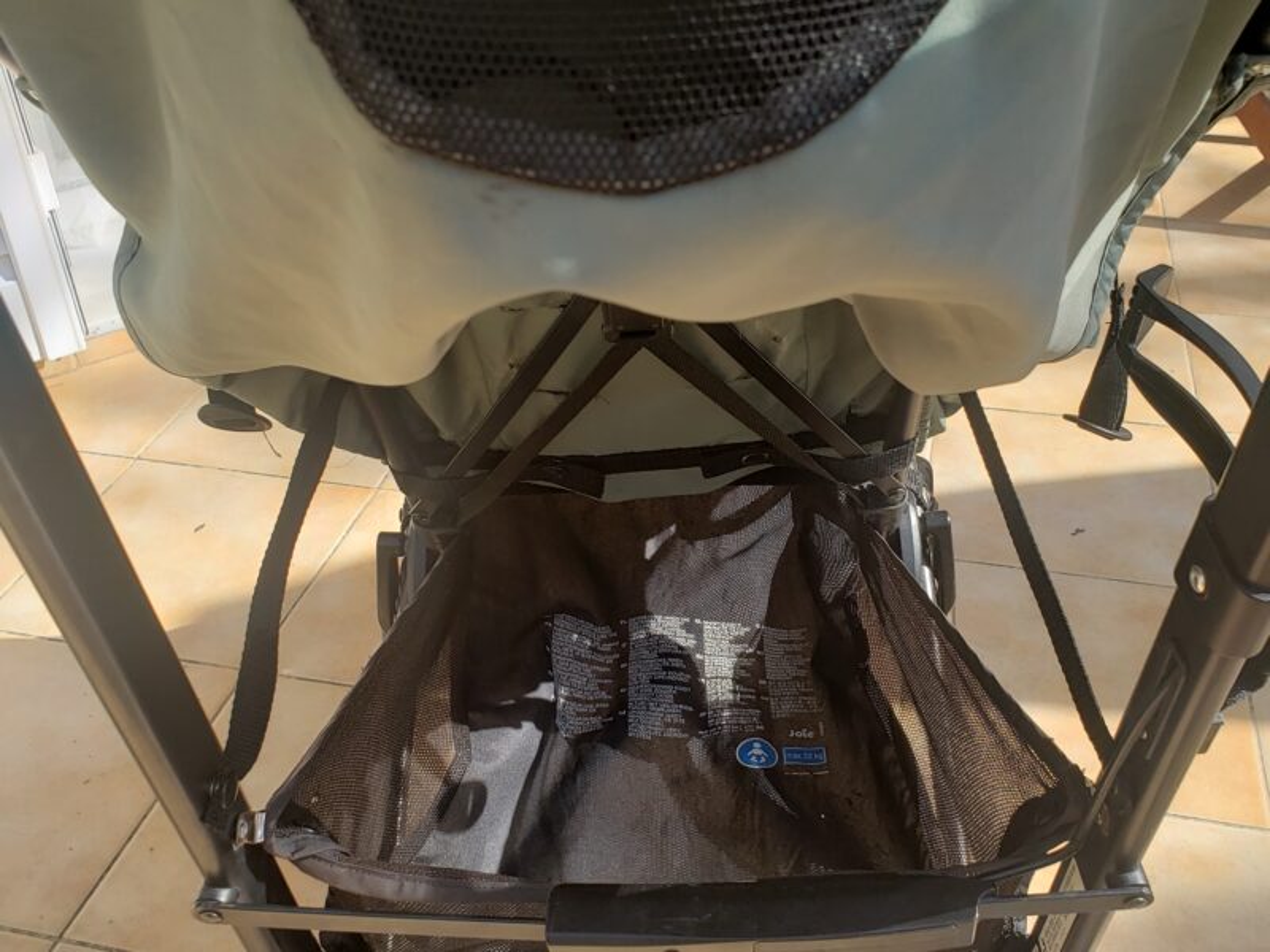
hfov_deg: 67.3
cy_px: 476
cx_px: 635
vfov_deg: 53.1
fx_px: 954
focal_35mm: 26
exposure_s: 1/409
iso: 50
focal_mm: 4.3
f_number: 2.4
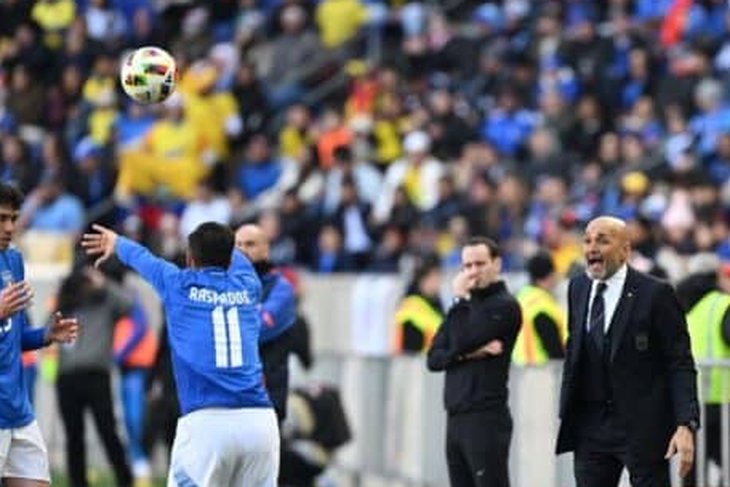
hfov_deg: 3.1
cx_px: 600
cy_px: 400
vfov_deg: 2.0
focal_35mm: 673
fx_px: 13646
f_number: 3.5
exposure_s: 1/1600
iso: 1250
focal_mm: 400
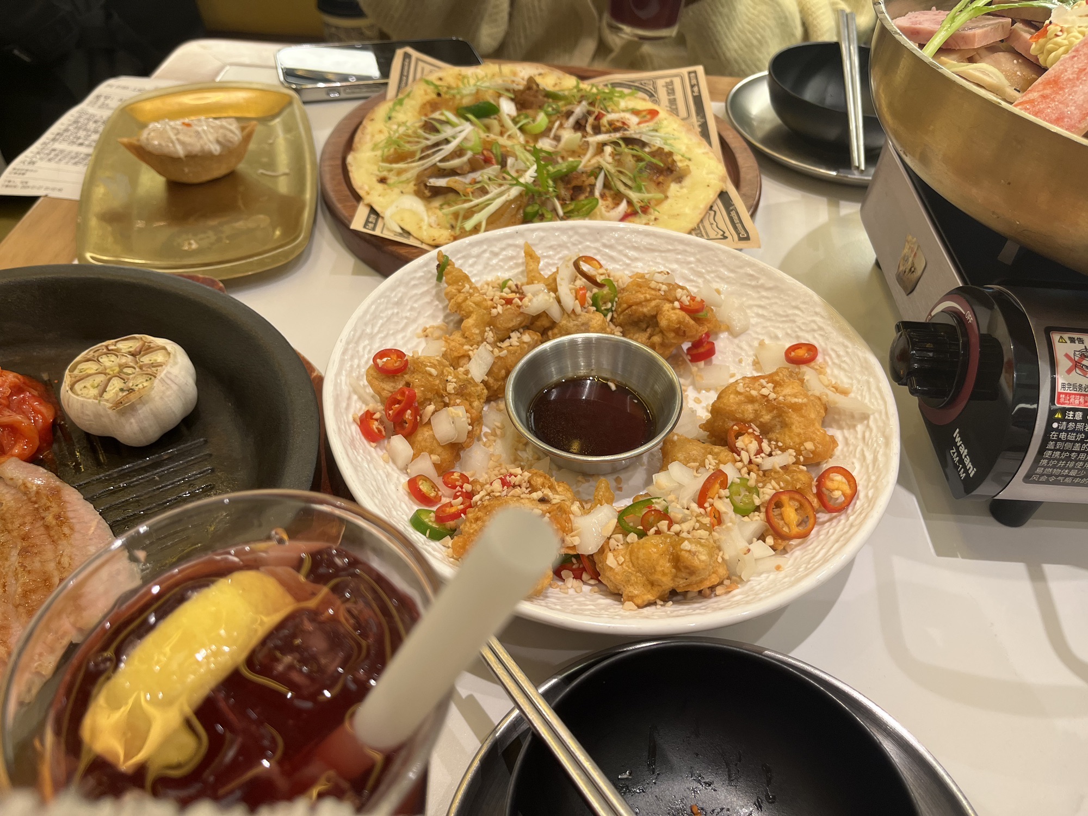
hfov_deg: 67.3
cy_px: 408
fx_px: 817
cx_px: 544
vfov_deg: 53.1
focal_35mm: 26
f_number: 1.6
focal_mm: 5.1
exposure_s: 1/100
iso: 64
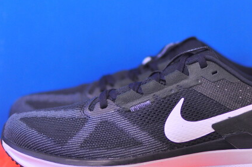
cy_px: 60
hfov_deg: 14.6
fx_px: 985
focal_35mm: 141
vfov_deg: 9.7
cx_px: 158
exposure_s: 1/320
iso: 250
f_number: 2.2
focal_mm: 50
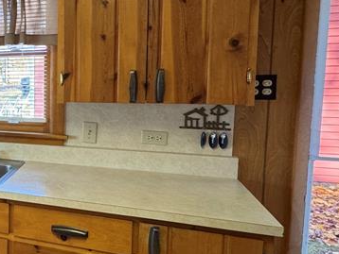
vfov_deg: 35.9
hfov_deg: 36.0
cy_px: 106
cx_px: -71
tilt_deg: -5.9
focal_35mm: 40
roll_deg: +0.7
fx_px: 392
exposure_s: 1/120
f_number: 2.2
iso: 320
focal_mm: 2.22
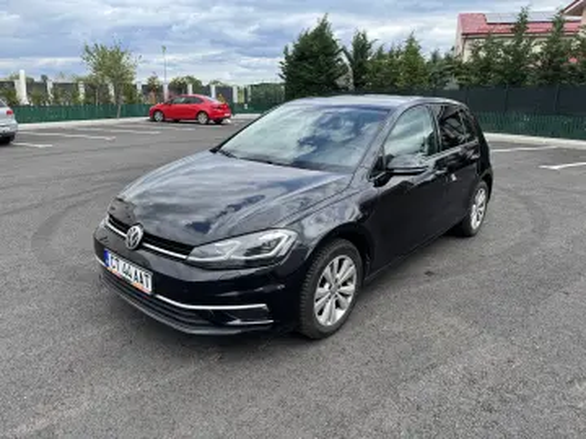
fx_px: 406
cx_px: 293
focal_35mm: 24
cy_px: 220
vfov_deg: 56.8
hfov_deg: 71.6
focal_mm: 6.76
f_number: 1.78
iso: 80
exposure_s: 1/2041
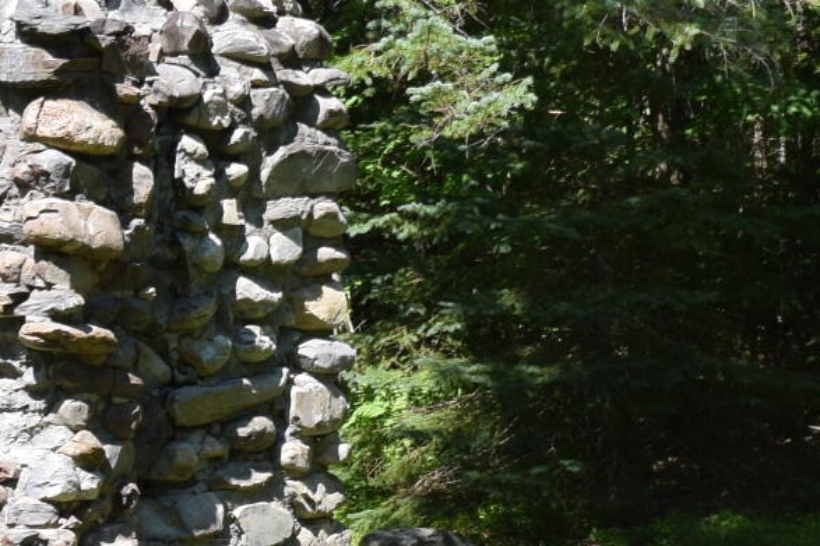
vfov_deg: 7.4
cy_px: 22
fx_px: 4190
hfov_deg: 11.0
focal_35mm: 184
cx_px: 911
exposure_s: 1/250
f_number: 8
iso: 220
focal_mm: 24
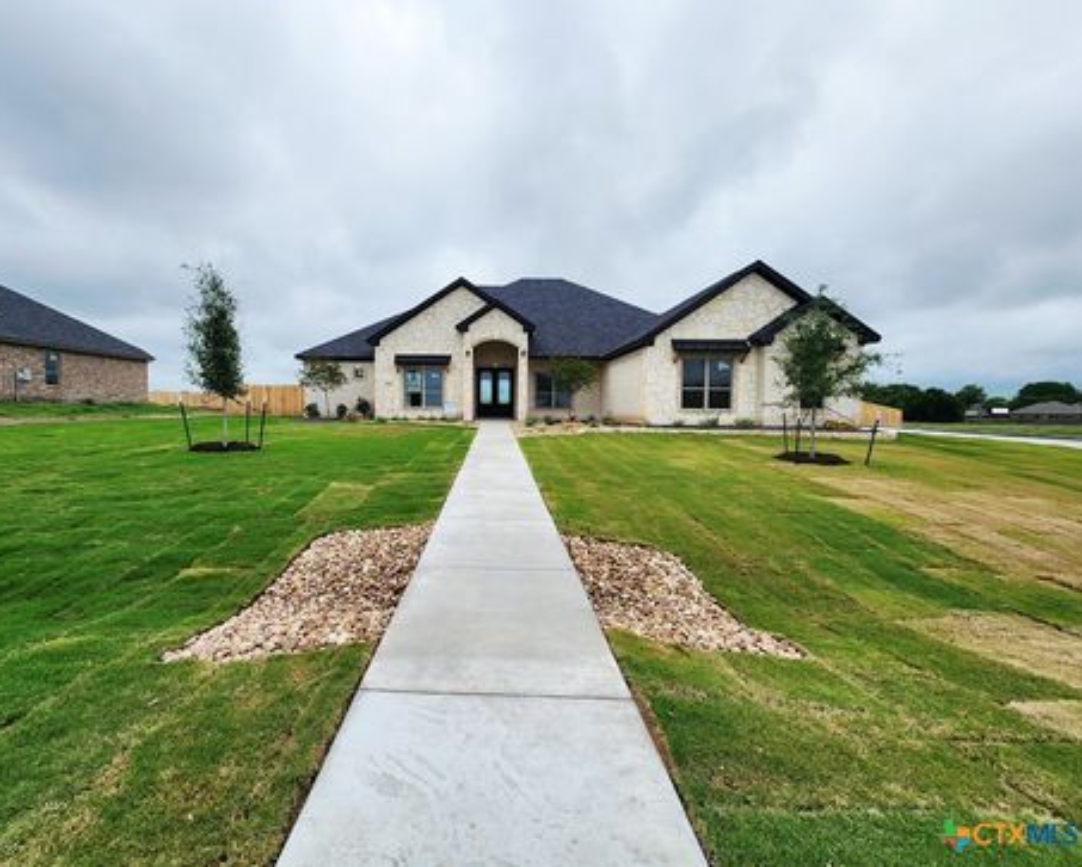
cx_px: 509
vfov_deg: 88.0
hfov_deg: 100.5
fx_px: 449
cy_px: 429
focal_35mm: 14
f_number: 2.2
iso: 50
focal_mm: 2.2
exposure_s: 1/5000
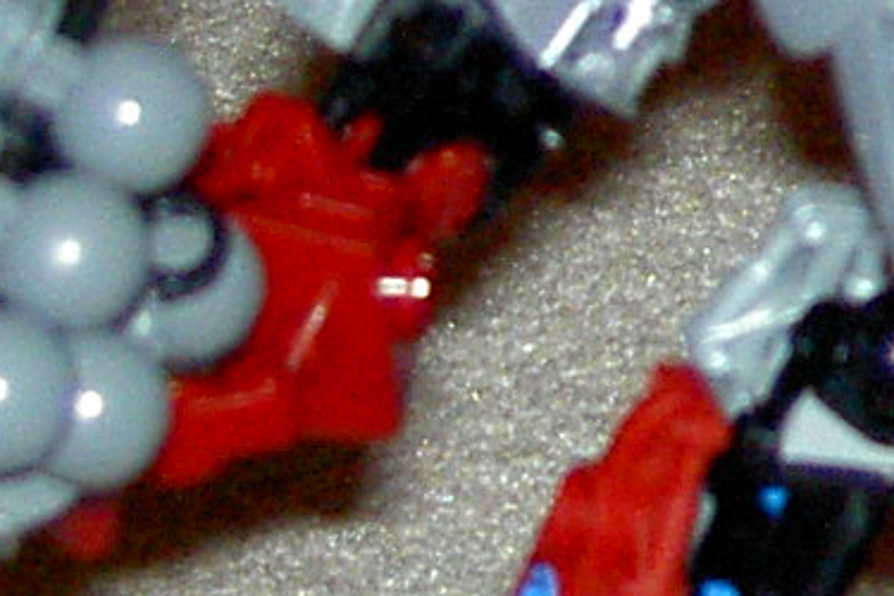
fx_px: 6953
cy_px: 143
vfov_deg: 4.9
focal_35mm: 280
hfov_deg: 7.2
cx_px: 1607
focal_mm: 8
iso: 100
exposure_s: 1/59.5
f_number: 2.8
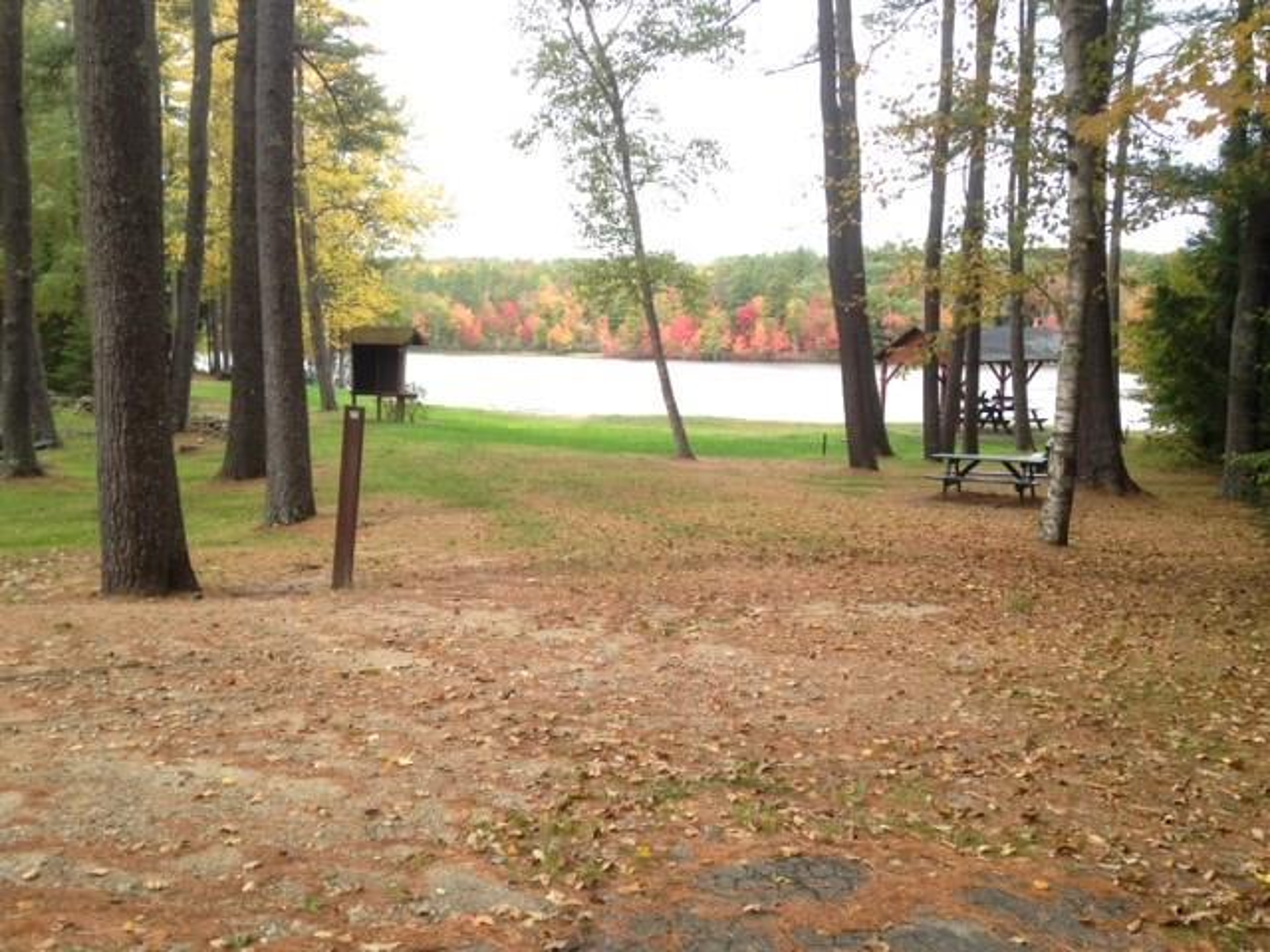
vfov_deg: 42.9
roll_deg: -1.3
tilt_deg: -8.6
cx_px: 635
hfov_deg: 55.4
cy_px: 476
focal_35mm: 33
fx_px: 1211
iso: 50
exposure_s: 1/164
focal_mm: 4.12
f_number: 2.4
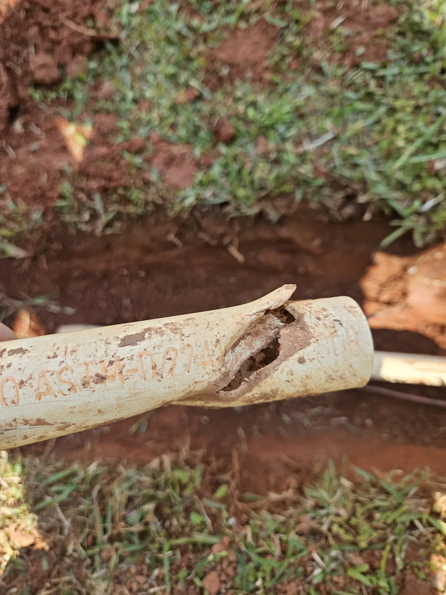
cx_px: 223
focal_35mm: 23
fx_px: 395
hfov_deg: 58.9
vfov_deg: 73.9
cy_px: 298
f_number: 1.8
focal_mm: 5.4
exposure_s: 1/180
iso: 40
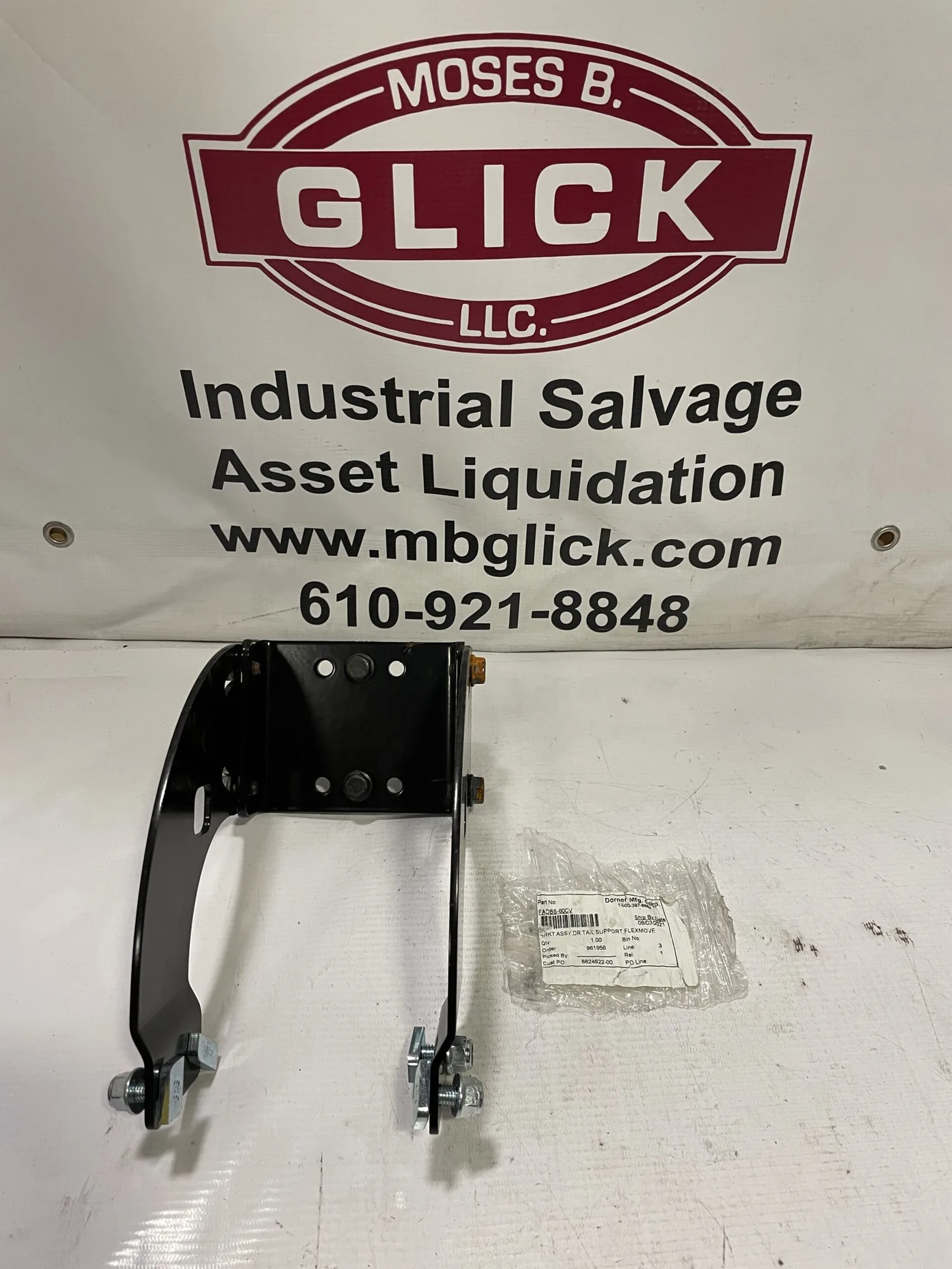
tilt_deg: -39.8
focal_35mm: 26
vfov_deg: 67.3
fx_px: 953
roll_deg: -1.4
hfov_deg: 53.1
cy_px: 634
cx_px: 476
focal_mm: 4.2
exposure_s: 1/60
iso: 100
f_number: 1.6
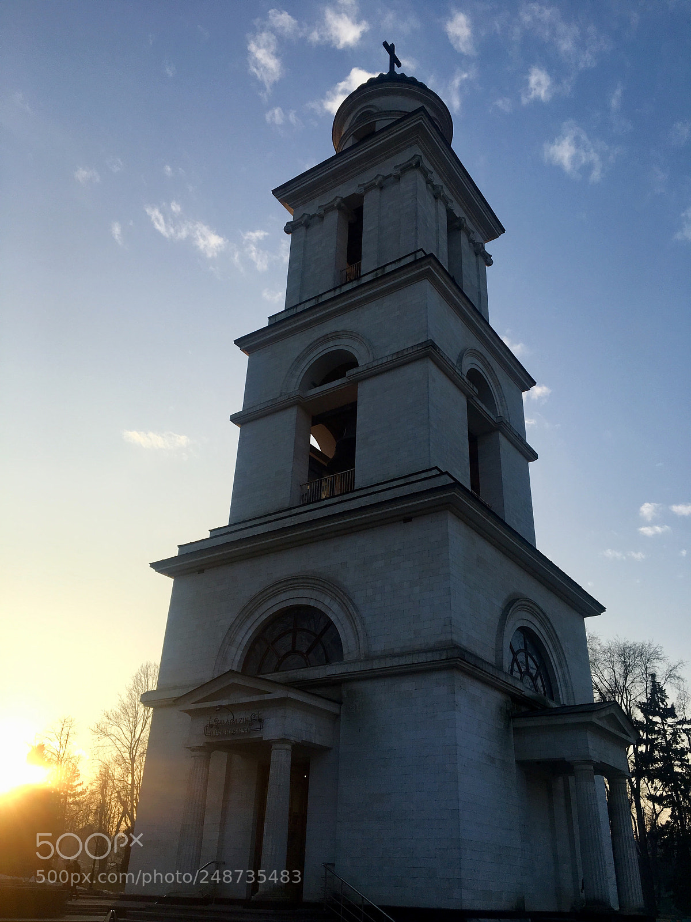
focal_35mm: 29
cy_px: 461
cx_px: 346
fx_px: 772
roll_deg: -2.5
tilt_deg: +29.3
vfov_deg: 61.7
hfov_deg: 48.2
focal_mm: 4.15
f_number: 2.2
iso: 25
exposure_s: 1/1040
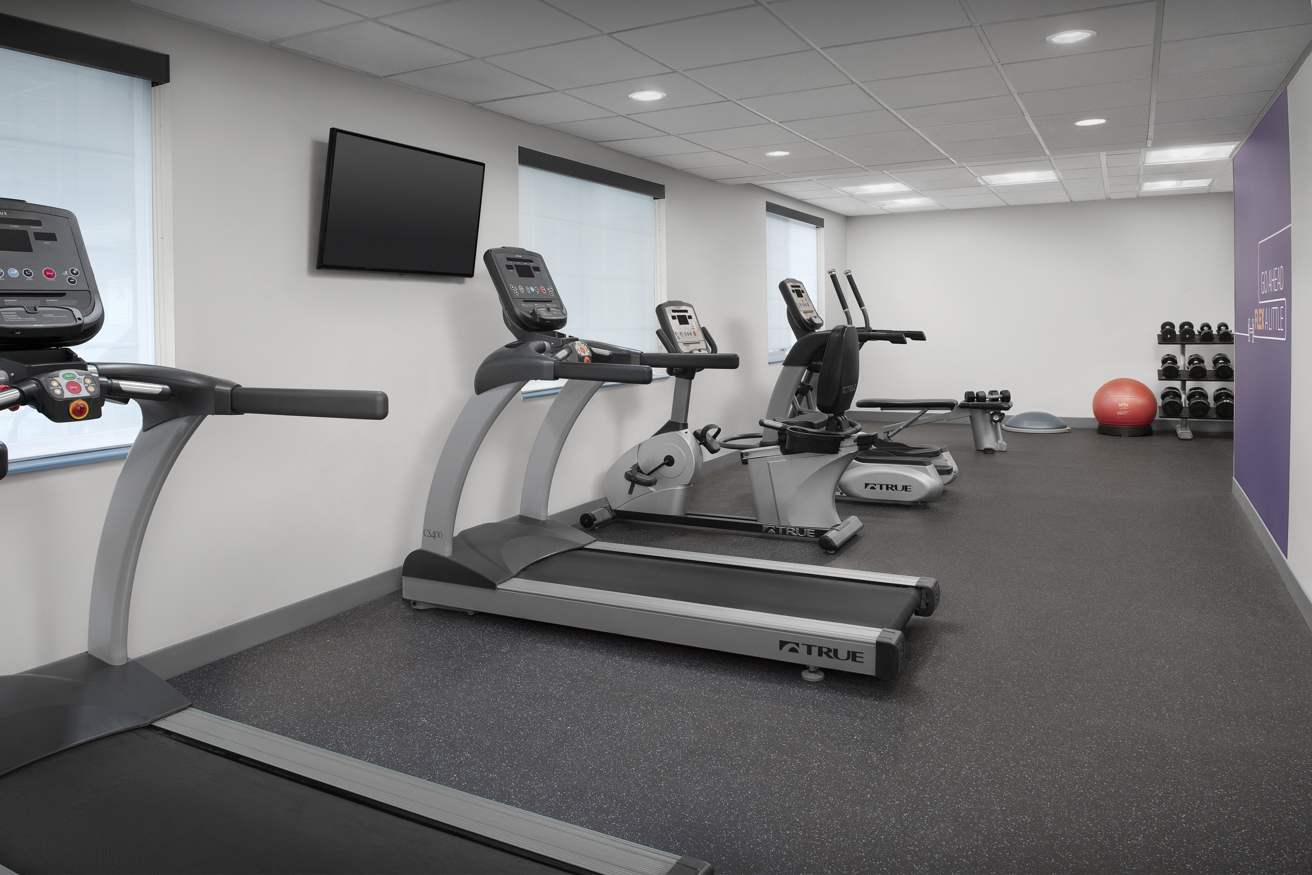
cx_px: 656
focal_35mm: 24
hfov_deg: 73.7
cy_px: 438
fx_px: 875
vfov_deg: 53.1
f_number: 11
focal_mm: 24
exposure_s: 6
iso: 50
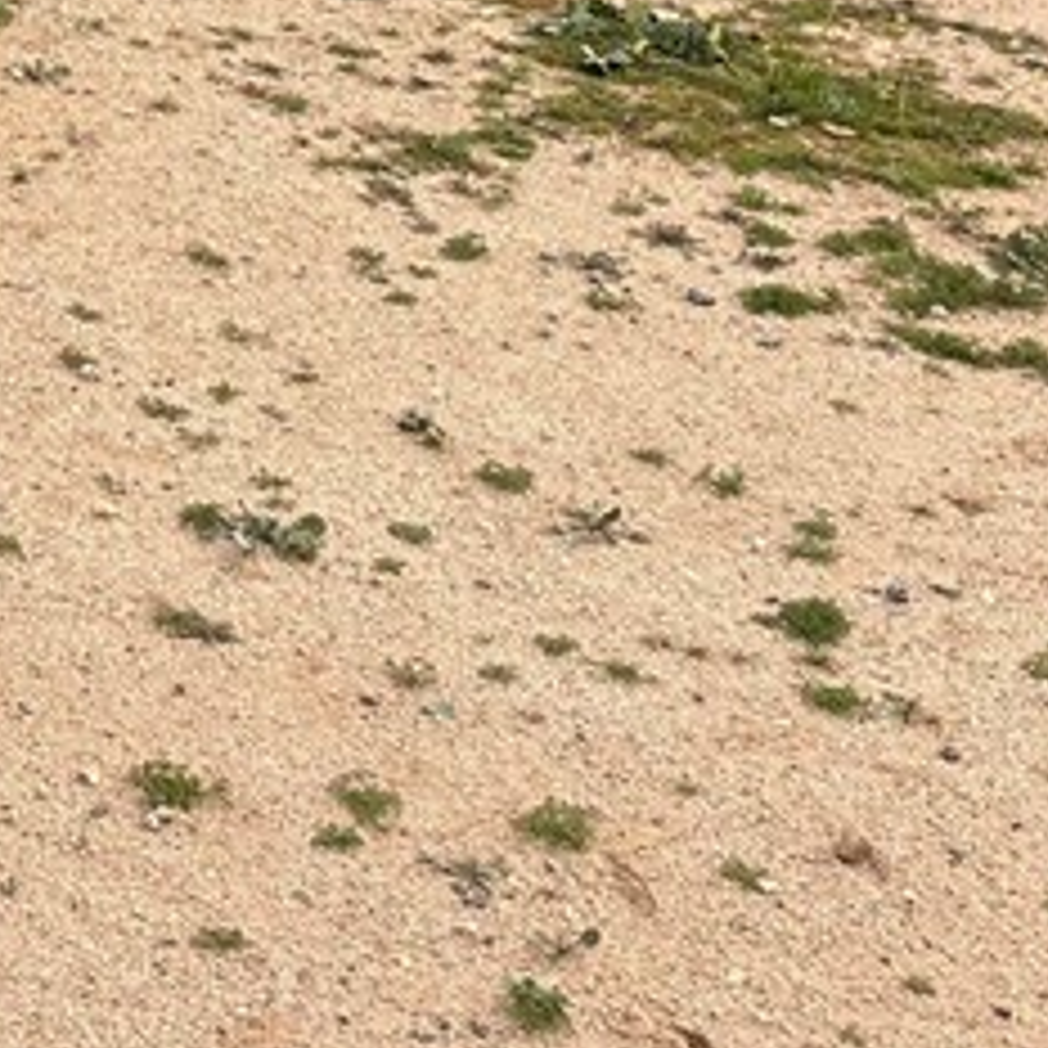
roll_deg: -3.7
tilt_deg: -6.8
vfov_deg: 16.0
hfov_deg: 16.8
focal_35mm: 101
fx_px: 3459
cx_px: -49
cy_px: -432
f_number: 1.6
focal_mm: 5.96
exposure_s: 1/2283
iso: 50
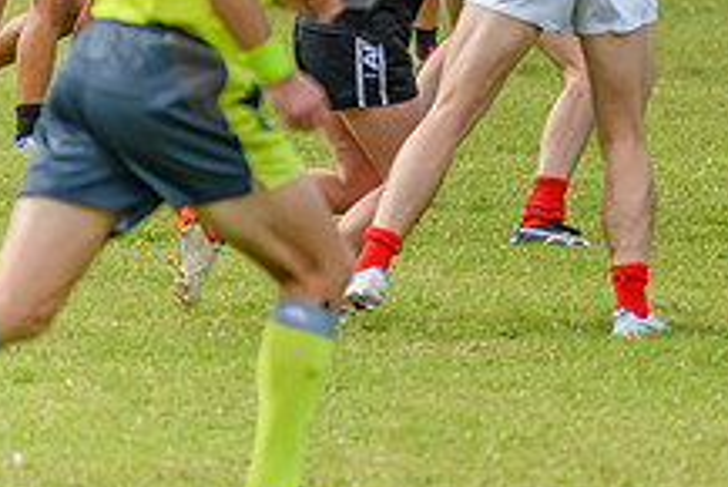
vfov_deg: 1.2
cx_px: 1067
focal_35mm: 1151
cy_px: -218
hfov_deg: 1.8
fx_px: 23290
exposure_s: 1/2000
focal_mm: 360
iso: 1250
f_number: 6
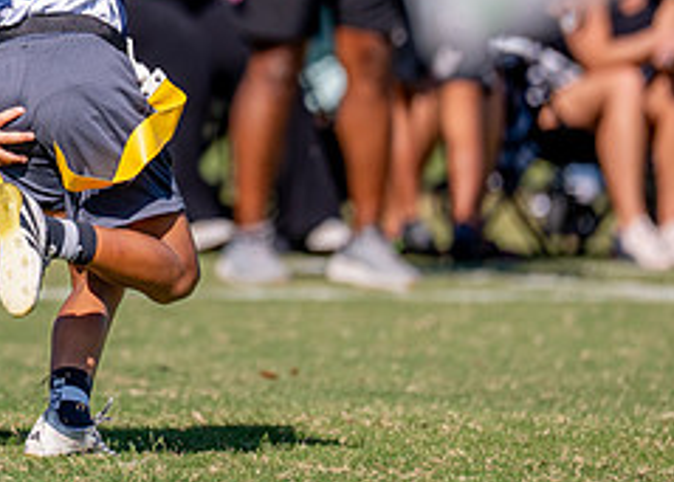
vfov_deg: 2.4
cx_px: -26
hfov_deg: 3.4
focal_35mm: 600
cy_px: 88
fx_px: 11492
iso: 250
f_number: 2.8
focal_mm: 200
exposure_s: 1/5000
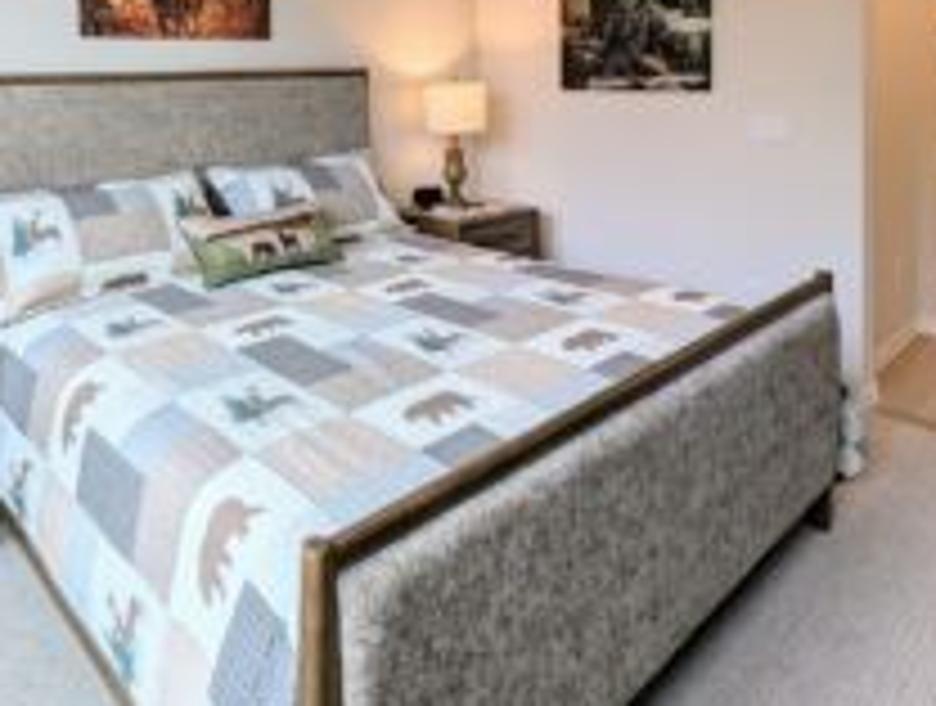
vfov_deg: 50.4
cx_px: 351
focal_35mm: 25
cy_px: 106
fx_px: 678
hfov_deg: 68.2
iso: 71
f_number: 2.2
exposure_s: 1/120
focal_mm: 1.95
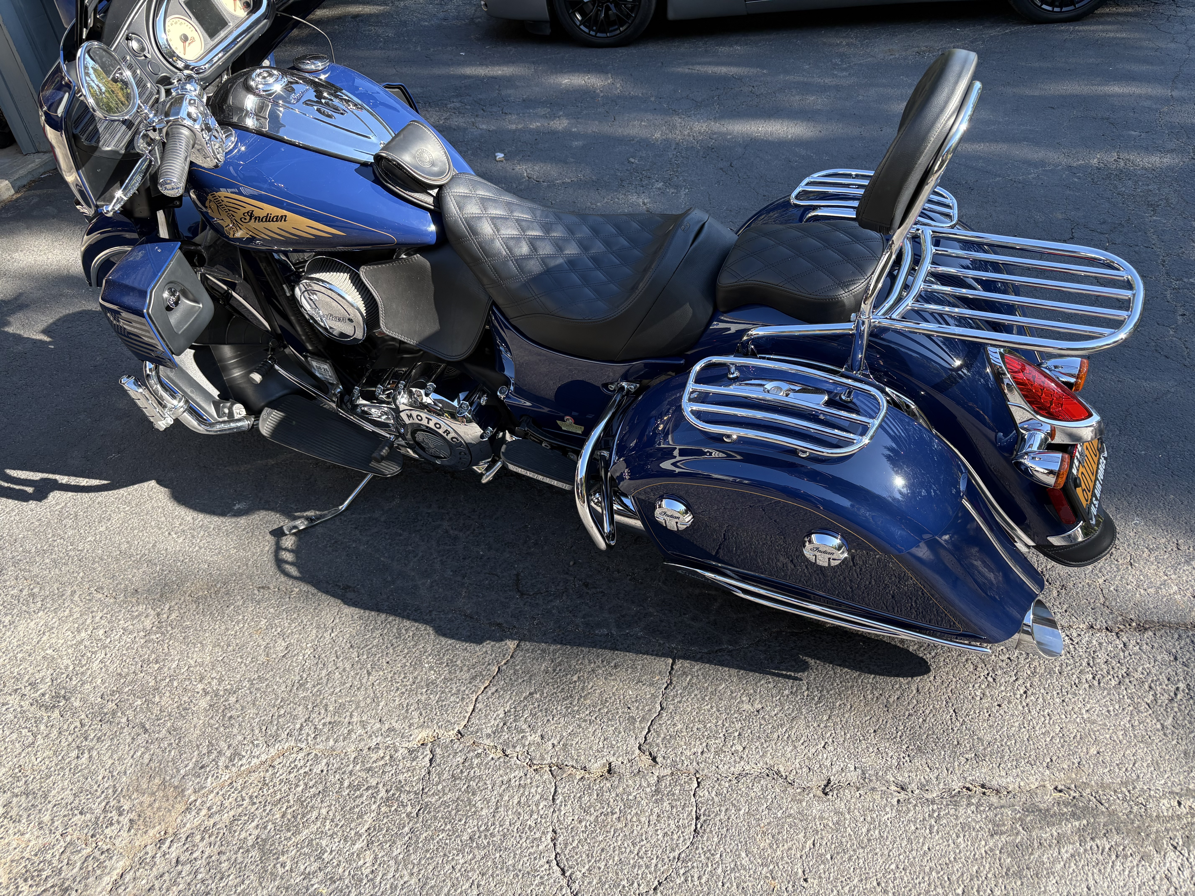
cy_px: 448
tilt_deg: -35.6
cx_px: 598
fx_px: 898
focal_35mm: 26
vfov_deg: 53.1
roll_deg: +6.4
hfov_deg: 67.3
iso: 50
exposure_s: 1/404
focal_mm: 5.96
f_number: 1.6
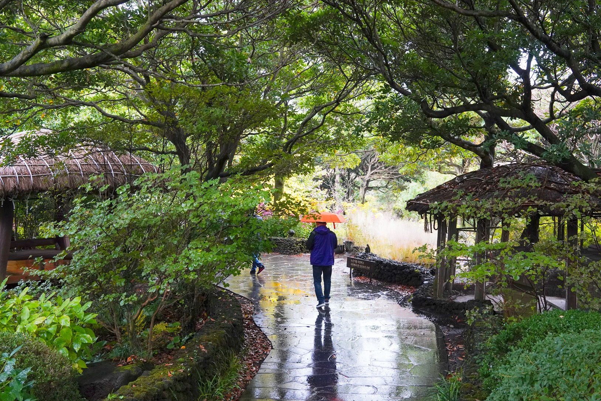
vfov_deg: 31.2
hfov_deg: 45.4
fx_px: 718
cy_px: 171
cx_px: 316
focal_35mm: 43
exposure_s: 1/100
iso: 1600
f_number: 9
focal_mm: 35
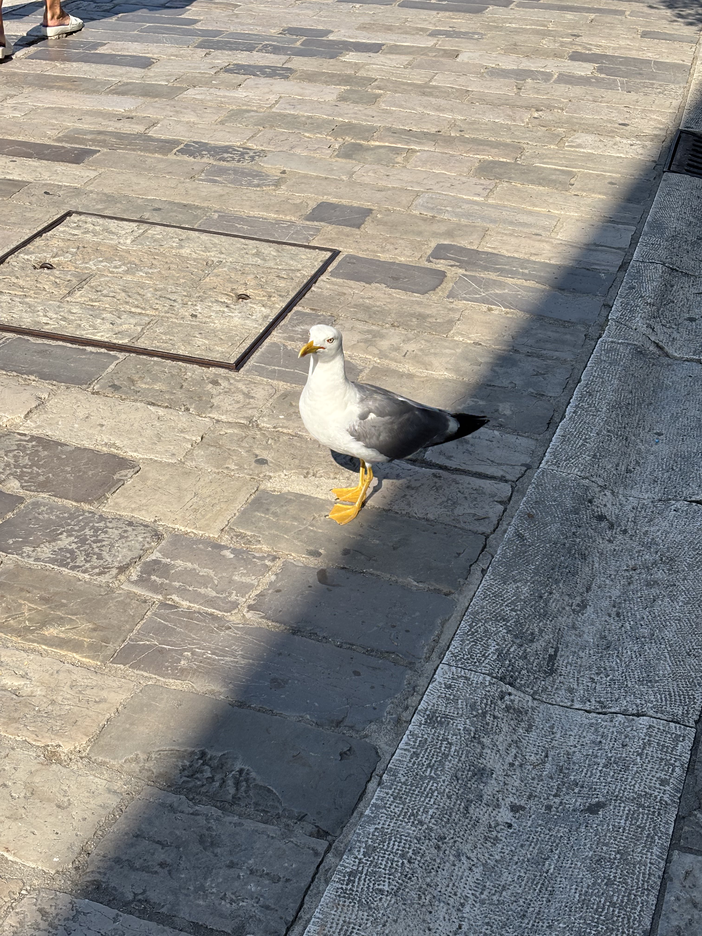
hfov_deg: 28.0
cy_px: 468
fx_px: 1406
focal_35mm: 52
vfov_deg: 36.8
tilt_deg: -32.8
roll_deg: -2.6
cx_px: 351
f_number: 1.6
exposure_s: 1/2342
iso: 32
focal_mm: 5.96
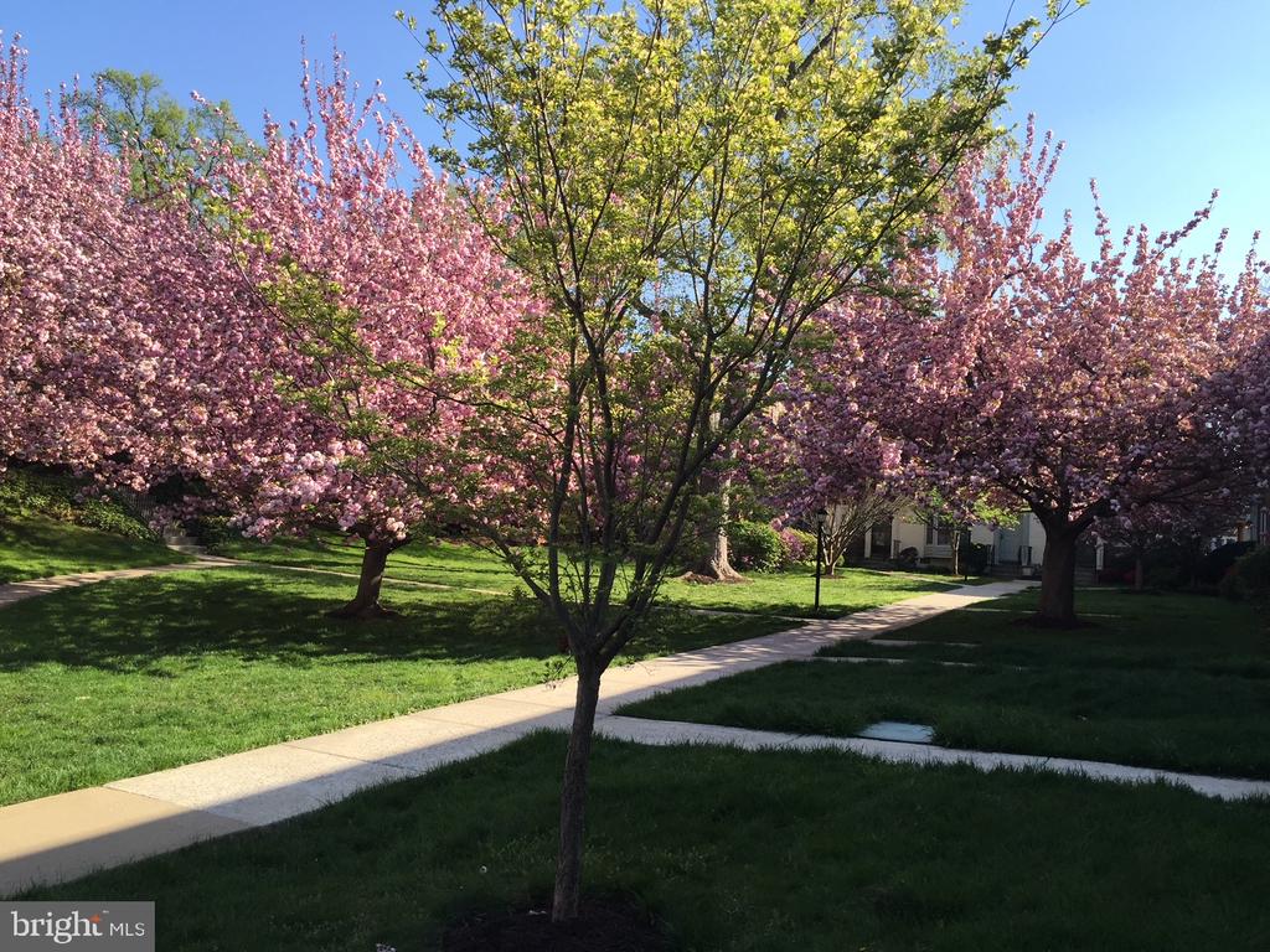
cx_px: 635
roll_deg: -3.9
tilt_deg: +2.7
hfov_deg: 61.7
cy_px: 476
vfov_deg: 48.2
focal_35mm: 29
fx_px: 1064
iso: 32
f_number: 2.2
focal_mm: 4.15
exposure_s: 1/824
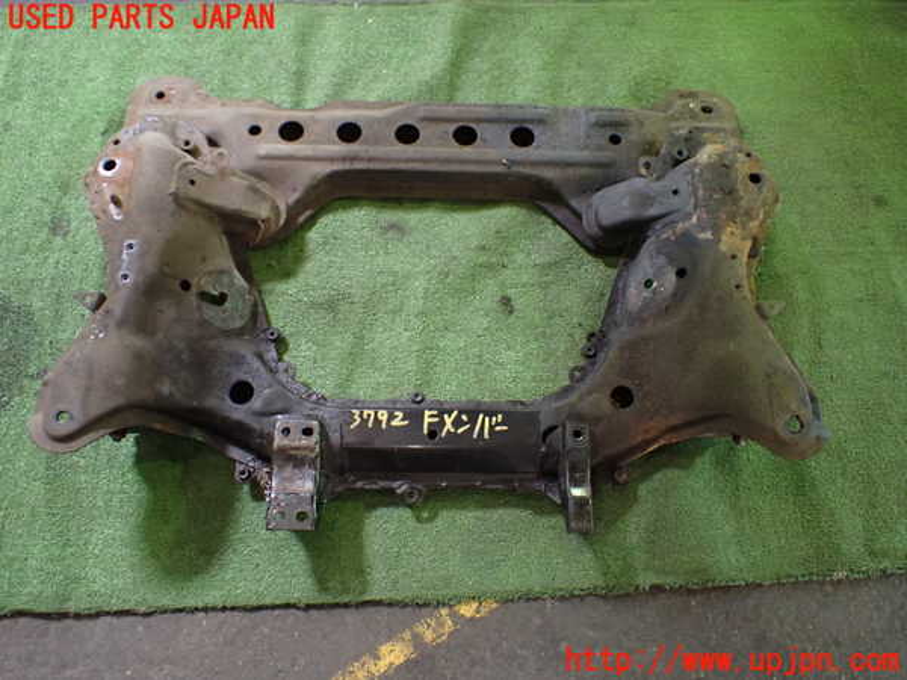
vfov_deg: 46.8
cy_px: 340
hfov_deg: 60.0
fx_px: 786
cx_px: 454
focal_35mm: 30
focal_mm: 5.4
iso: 800
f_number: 2.3
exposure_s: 1/40
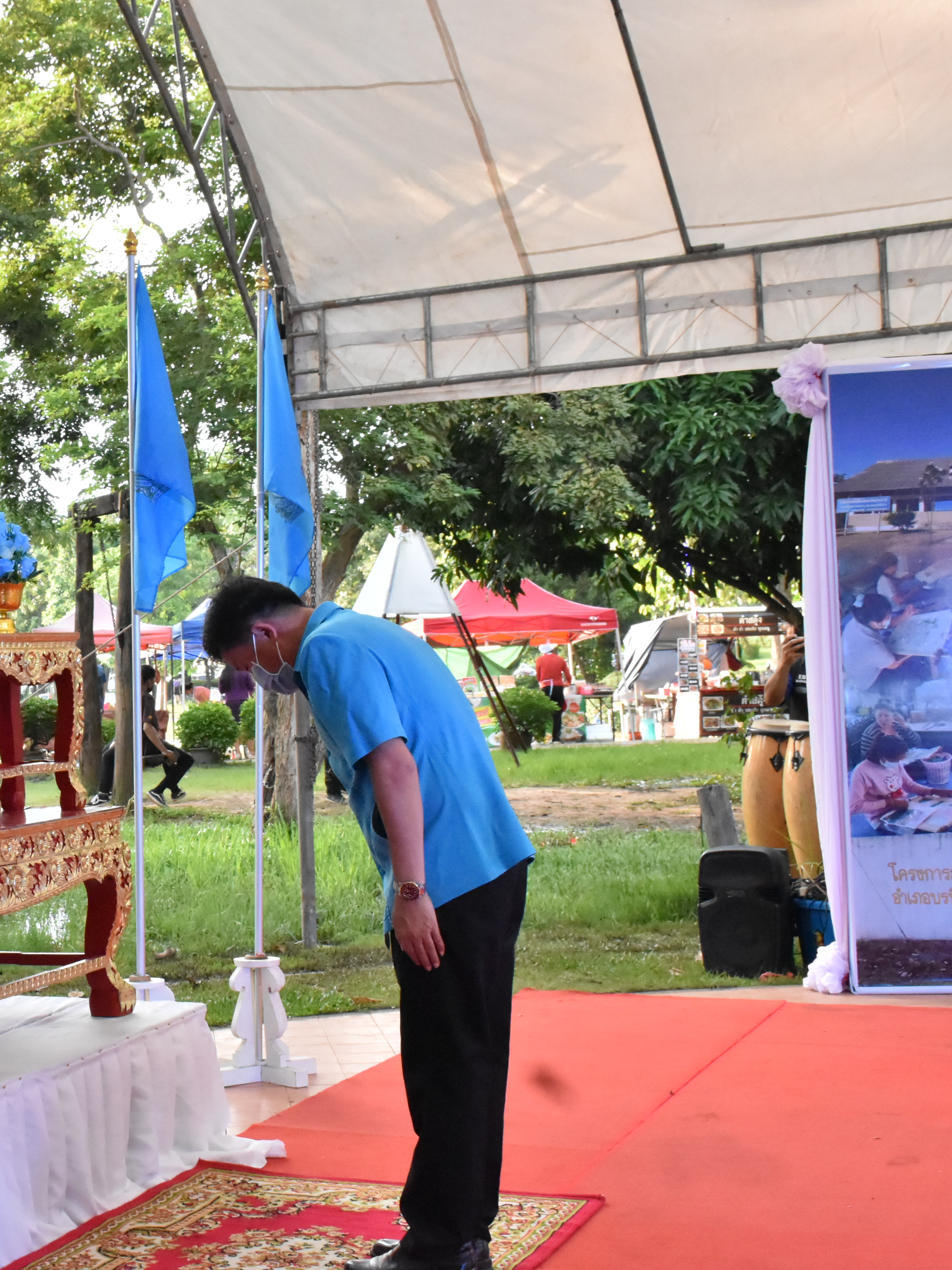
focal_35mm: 57
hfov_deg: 24.7
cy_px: 641
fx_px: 2090
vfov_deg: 33.8
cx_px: 50
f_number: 10
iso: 3200
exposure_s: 1/400
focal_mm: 26
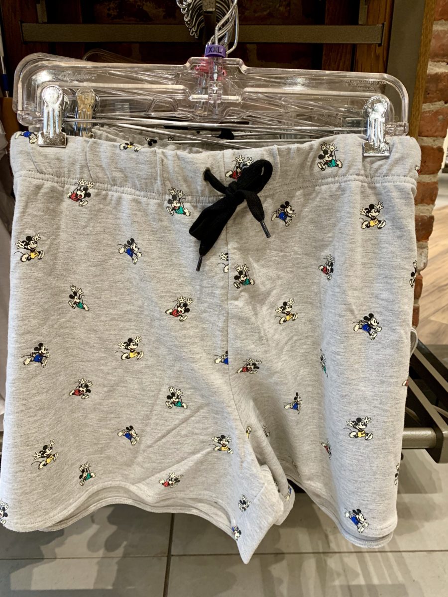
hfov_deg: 53.1
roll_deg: +0.2
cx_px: 224
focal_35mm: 26
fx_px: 449
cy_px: 298
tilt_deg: -19.6
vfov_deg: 67.3
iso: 160
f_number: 1.8
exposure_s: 1/60
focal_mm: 4.25
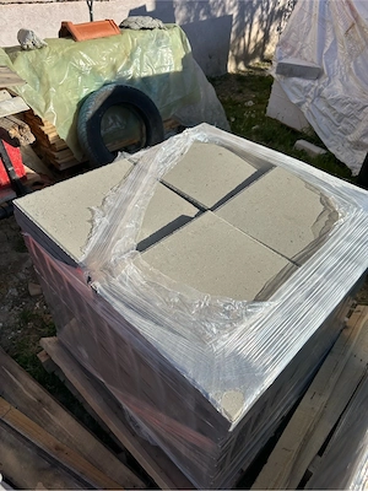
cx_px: 184
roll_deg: -2.6
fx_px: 340
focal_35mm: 24
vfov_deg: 71.6
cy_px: 246
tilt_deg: -39.7
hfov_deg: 56.8
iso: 80
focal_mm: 6.86
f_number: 1.78
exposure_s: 1/3247
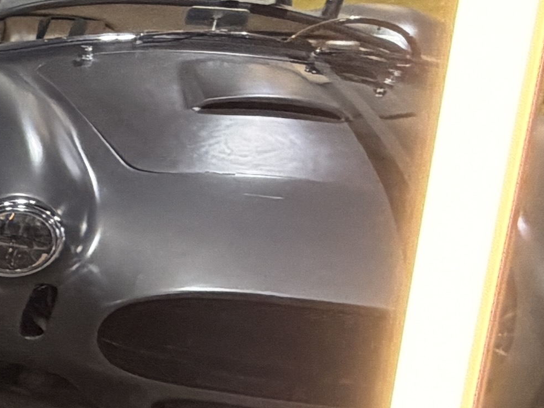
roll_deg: -0.6
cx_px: -965
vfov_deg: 18.1
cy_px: 306
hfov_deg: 12.7
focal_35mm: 81
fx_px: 1273
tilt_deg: -19.9
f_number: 2.2
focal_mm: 2.22
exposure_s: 1/92
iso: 250
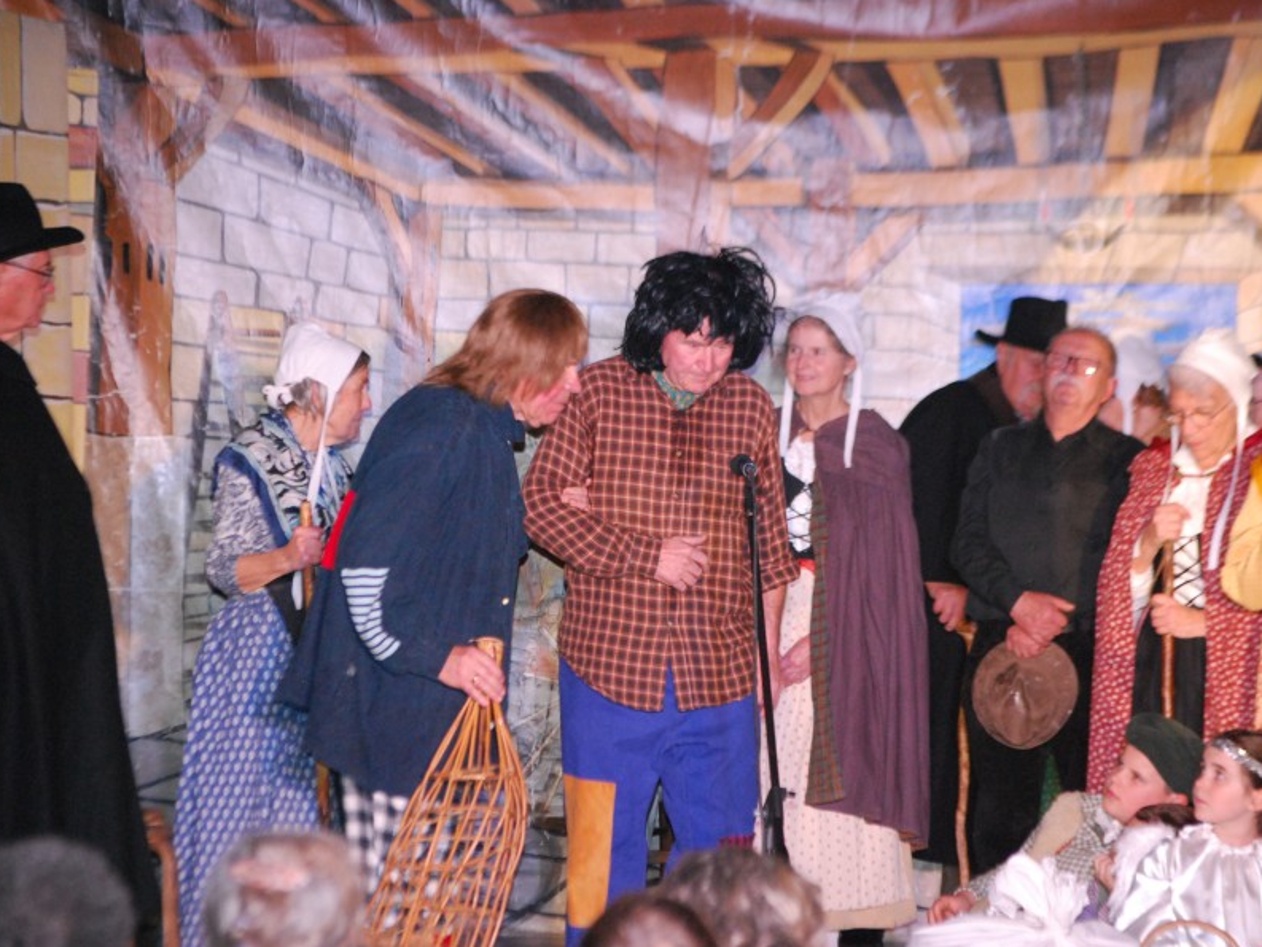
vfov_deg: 10.6
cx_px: 688
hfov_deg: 14.1
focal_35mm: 140
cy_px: 474
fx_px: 5105
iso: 1400
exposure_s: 1/60
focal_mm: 86
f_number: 4.5
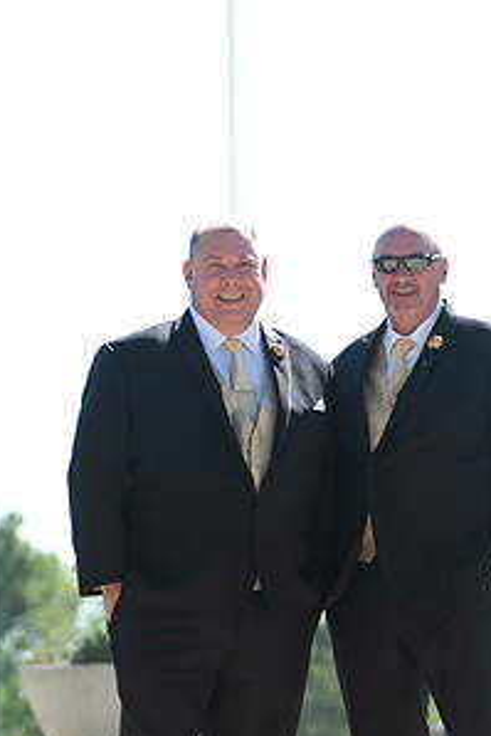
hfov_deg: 3.5
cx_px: 307
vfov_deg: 5.2
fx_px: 8091
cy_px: 523
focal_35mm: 396
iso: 400
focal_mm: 170
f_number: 5.6
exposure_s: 1/1000
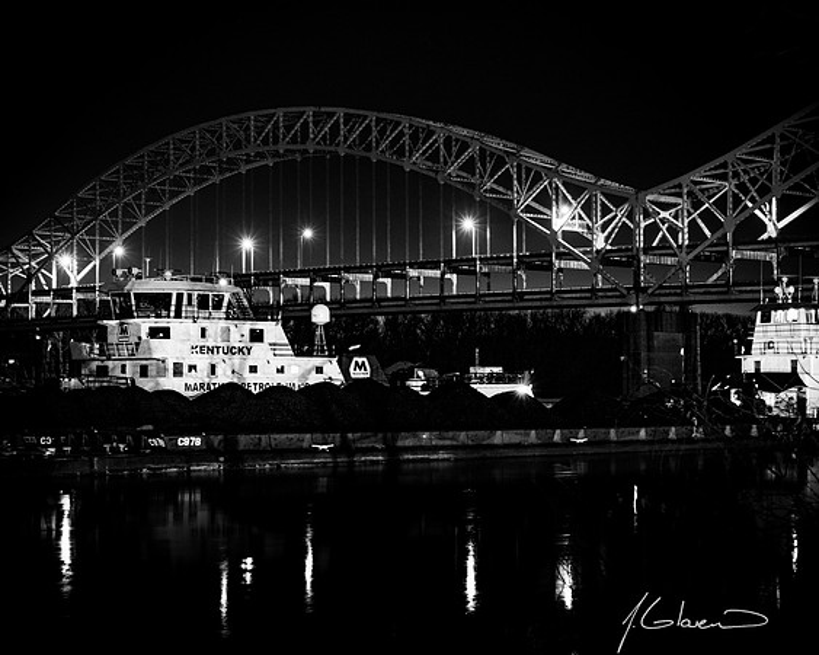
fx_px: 1751
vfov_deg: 21.2
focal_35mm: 72
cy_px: 329
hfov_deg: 26.3
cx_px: 454
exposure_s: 4
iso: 200
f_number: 7.1
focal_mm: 61
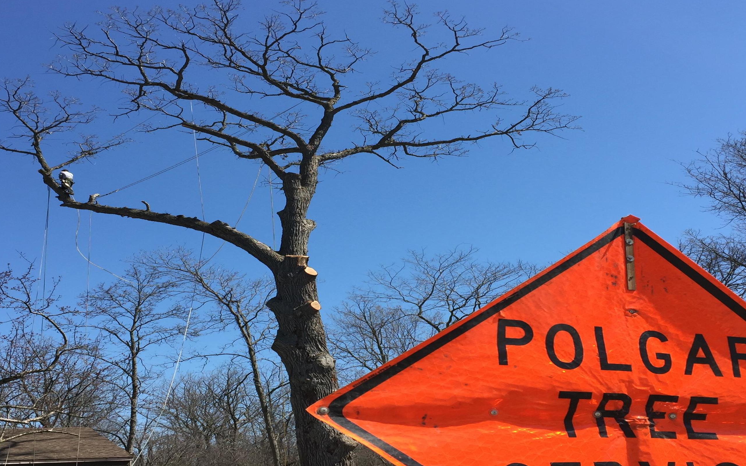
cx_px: 377
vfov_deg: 32.8
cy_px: 251
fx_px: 793
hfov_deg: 50.4
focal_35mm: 39
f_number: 2.2
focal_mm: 4.15
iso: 32
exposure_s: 1/1364
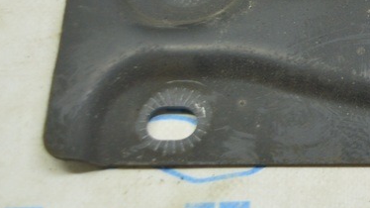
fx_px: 1265
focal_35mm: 129
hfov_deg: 15.7
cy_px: 0
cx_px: 500
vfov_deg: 9.3
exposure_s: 1/20
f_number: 5.6
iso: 400
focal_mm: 30
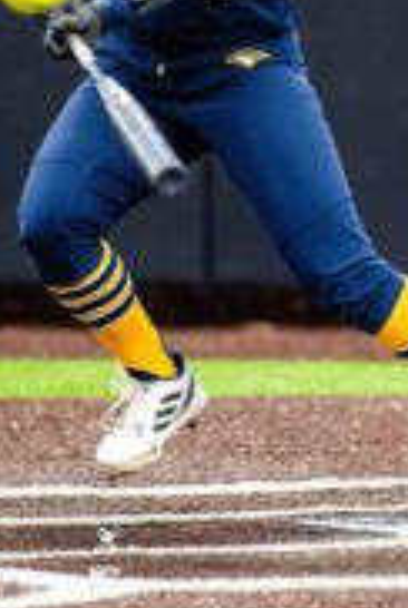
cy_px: 75
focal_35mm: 1003
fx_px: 16985
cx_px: 421
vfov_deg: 2.1
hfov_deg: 1.4
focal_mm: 300
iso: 3200
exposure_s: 1/1000
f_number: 2.8
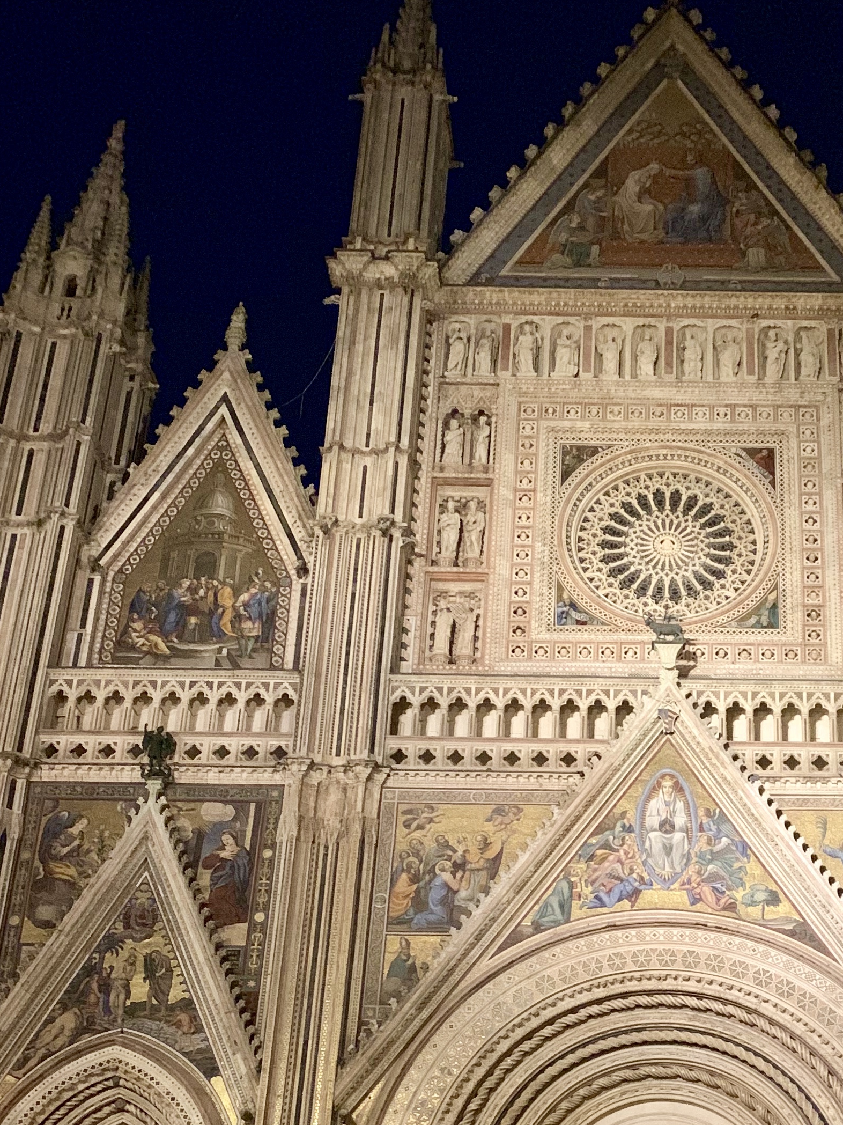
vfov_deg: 36.9
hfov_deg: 28.5
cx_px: 662
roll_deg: +0.1
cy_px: 896
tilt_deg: +25.1
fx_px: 1624
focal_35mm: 50
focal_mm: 4.25
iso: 640
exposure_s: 1/25
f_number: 1.8
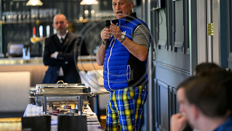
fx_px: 1298
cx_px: 116
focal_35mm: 211
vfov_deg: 5.8
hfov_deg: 10.2
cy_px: 54
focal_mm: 200
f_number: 2.8
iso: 3200
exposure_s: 1/500
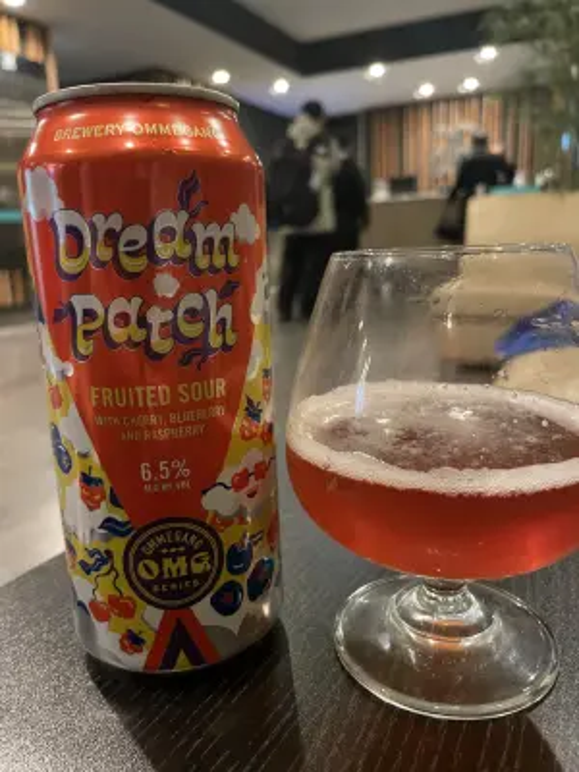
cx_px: 290
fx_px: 580
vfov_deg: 67.3
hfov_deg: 53.1
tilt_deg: -13.4
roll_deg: +2.4
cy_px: 386
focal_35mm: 26
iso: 640
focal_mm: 4.2
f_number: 1.6
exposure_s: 1/30
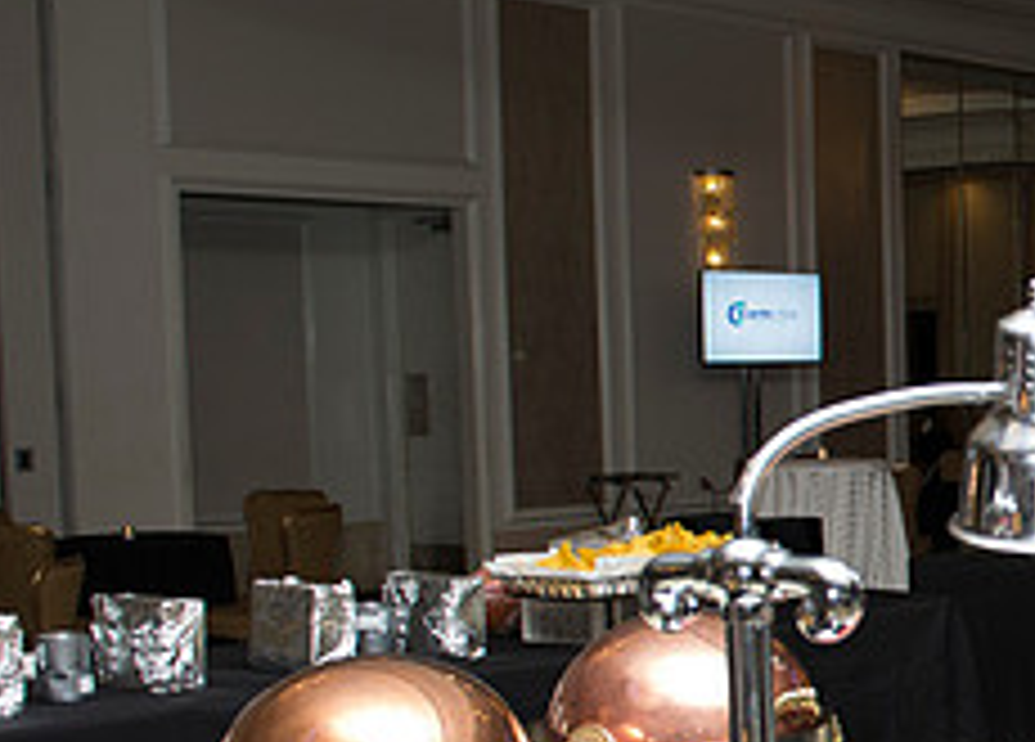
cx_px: 1536
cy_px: 570
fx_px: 2208
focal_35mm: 75
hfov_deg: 22.0
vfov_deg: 18.9
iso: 1250
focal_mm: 24
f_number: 4.5
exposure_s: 1/80
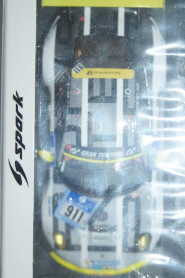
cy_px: 139
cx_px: 92
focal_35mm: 120
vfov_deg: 17.1
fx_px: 925
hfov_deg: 11.4
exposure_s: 1/60
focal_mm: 80
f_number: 5.6
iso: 250
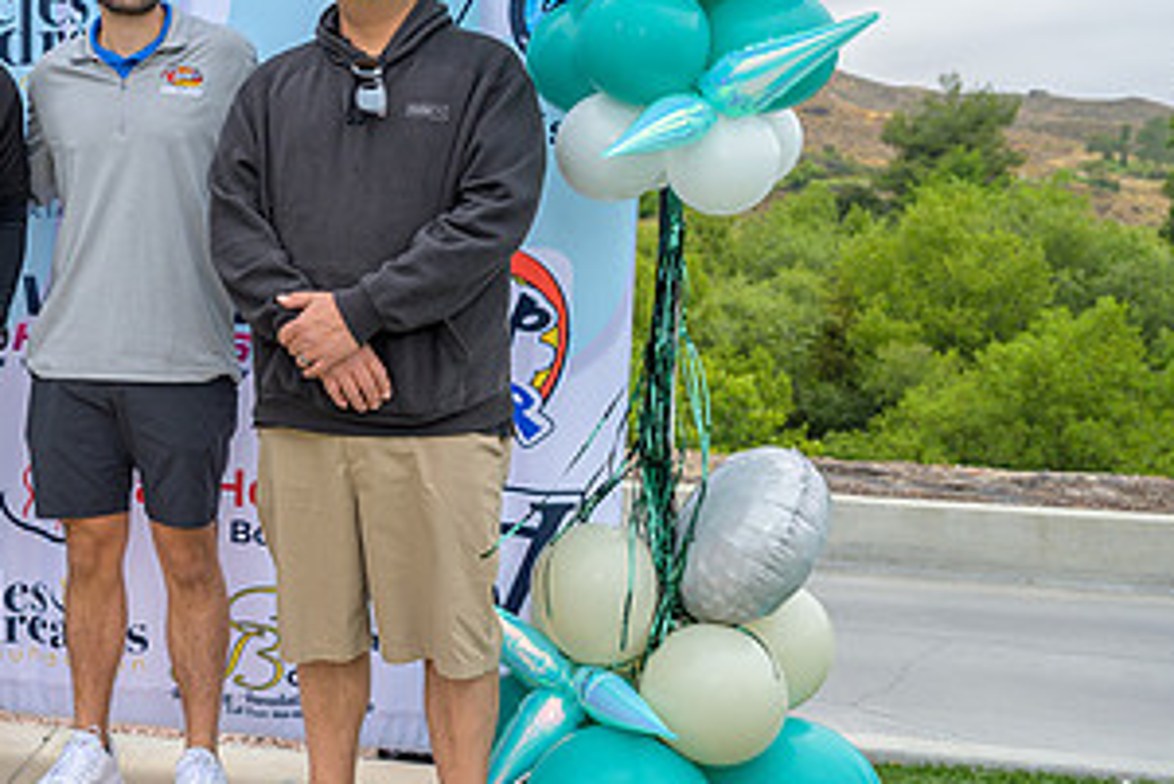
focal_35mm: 55
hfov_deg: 34.0
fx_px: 1794
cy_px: 298
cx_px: 86
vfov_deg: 24.6
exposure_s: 1/200
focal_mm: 28.5
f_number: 4
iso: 125
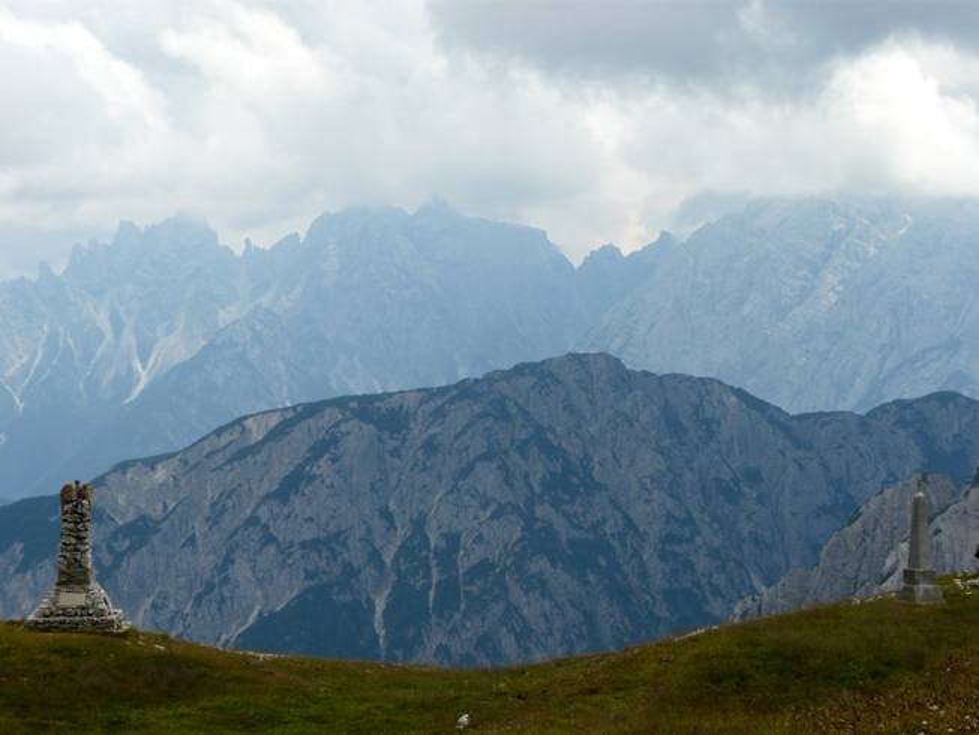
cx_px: 490
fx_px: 2998
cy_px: 368
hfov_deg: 18.5
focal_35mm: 106
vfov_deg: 14.0
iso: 100
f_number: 6.3
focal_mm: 17.5
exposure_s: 1/400
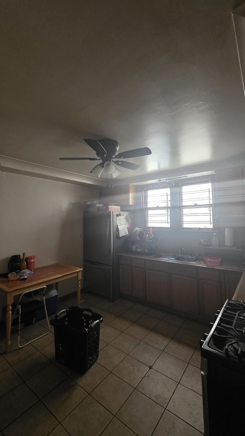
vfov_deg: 102.9
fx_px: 173
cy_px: 208
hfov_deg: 70.5
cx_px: 118
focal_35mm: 15
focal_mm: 2.2
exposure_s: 1/60
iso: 1000
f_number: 1.9
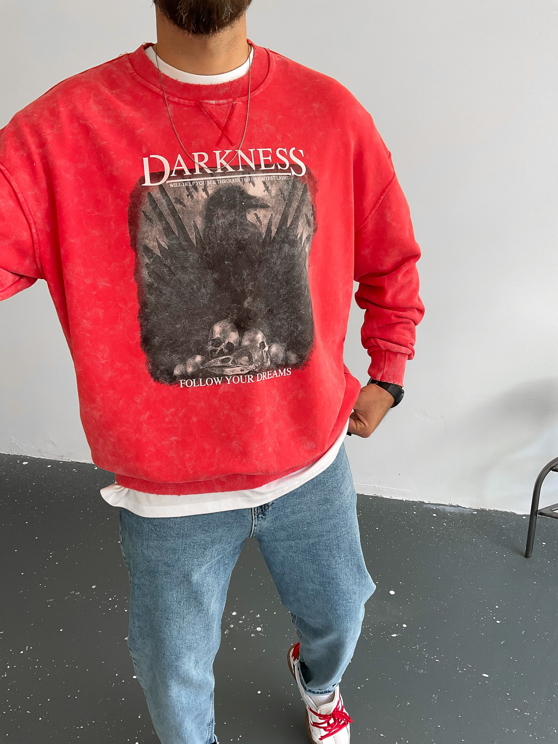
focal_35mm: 29
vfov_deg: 61.7
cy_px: 372
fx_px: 623
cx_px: 279
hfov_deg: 48.2
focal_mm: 3
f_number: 1.8
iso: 40
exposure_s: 1/120
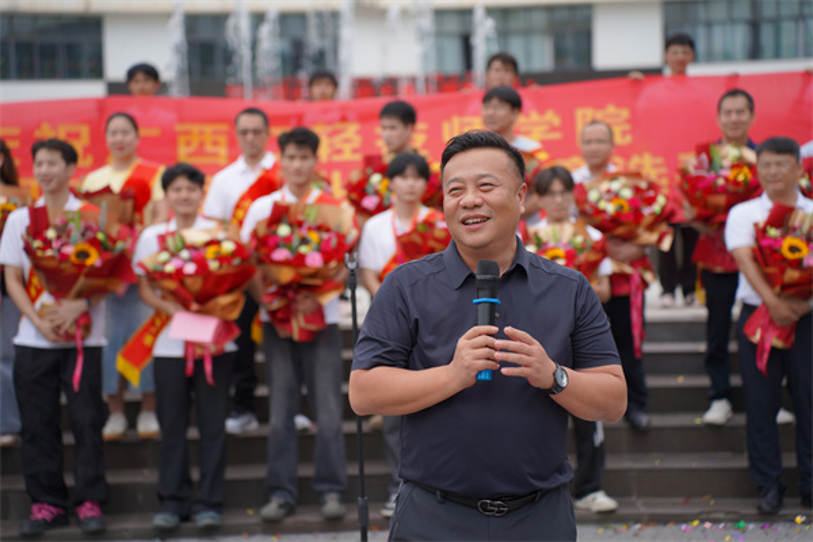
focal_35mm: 75
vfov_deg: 18.2
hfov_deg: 27.0
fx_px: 1694
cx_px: 406
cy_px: 271
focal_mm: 75
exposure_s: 1/400
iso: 125
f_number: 2.8
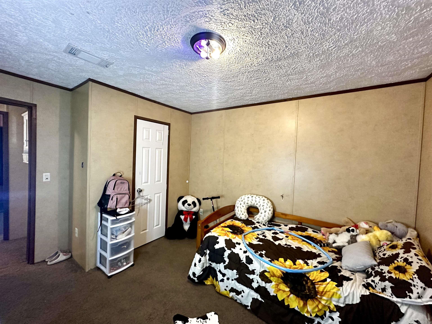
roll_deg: -2.3
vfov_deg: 85.7
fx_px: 175
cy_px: 162
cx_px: 216
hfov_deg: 102.1
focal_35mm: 14
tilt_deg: -0.8
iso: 500
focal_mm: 2.22
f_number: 2.2
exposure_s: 1/60
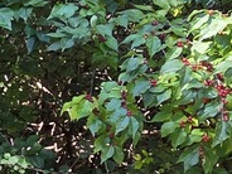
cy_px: 141
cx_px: -351
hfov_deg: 13.3
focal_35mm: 102
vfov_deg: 14.4
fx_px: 684
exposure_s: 1/120
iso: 64
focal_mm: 2.2
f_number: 2.2
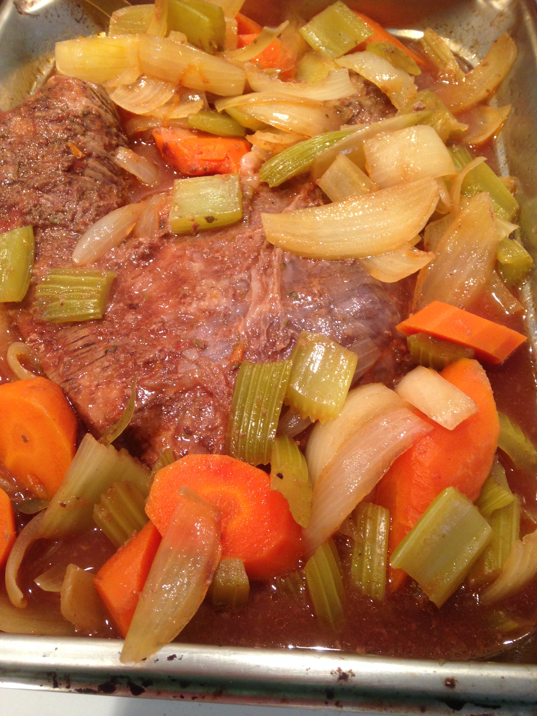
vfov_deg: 55.4
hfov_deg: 42.9
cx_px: 268
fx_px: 683
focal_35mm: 33
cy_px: 358
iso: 125
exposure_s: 1/20
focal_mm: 4.12
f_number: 2.4
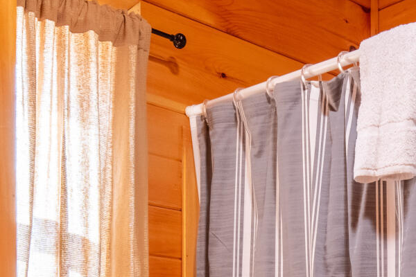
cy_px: 438
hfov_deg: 27.6
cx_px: 385
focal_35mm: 70
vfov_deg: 17.2
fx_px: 809
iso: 500
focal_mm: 14
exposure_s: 1/25
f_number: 9
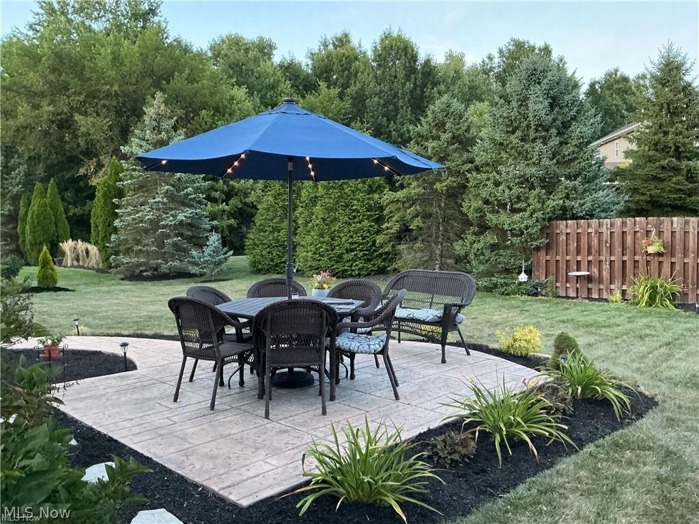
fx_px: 586
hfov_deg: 61.7
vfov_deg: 48.2
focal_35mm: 29
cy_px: 262
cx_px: 350
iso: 250
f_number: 1.8
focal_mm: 3
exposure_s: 1/40
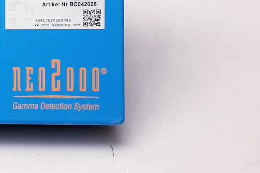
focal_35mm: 107
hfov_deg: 17.8
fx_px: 773
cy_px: 35
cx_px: -84
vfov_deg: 12.7
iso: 64
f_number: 2.4
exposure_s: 1/100
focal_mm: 4.3
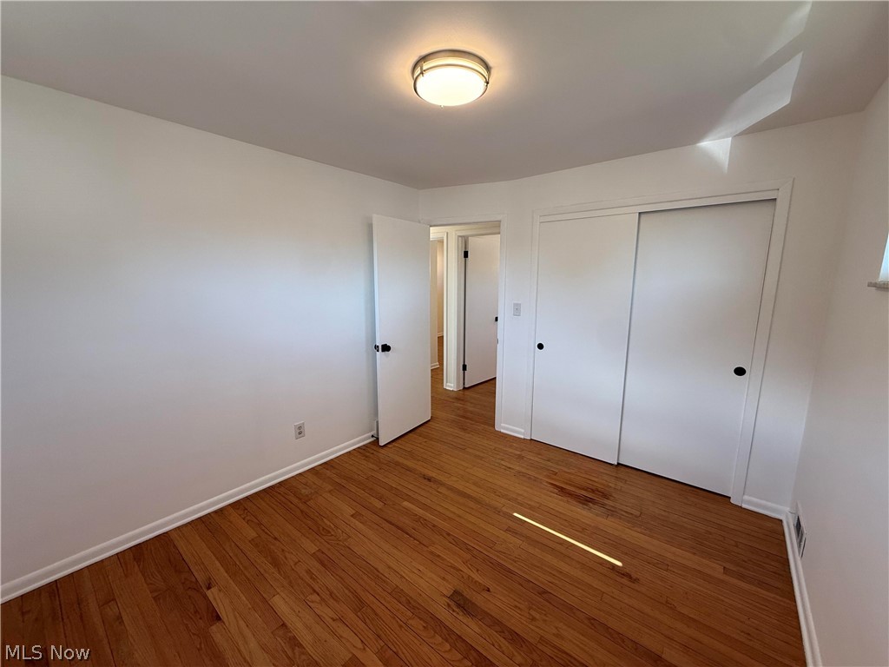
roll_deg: +0.0
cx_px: 444
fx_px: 360
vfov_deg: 85.7
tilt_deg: -8.4
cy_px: 334
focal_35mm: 14
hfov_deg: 102.1
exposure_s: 1/120
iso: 80
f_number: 2.2
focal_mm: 2.22
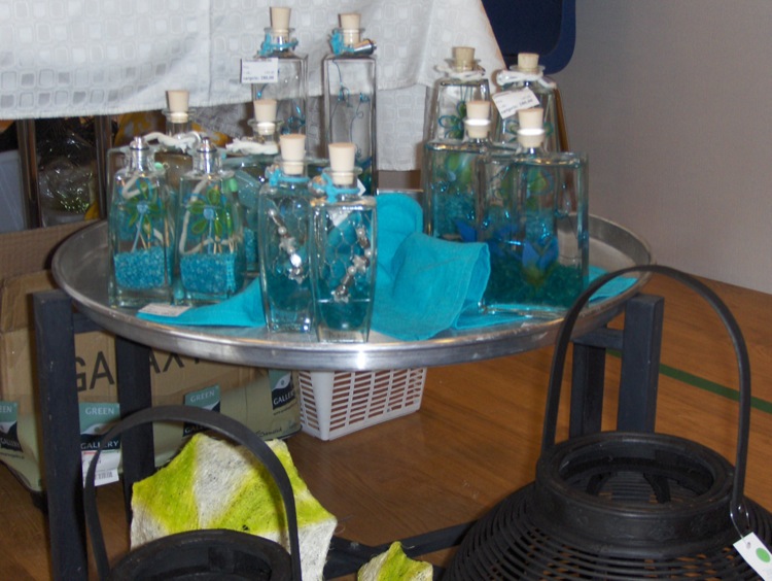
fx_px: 1317
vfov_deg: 24.9
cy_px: 290
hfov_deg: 32.7
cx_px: 386
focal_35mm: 59
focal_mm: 9.47
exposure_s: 1/60
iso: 100
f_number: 3.8
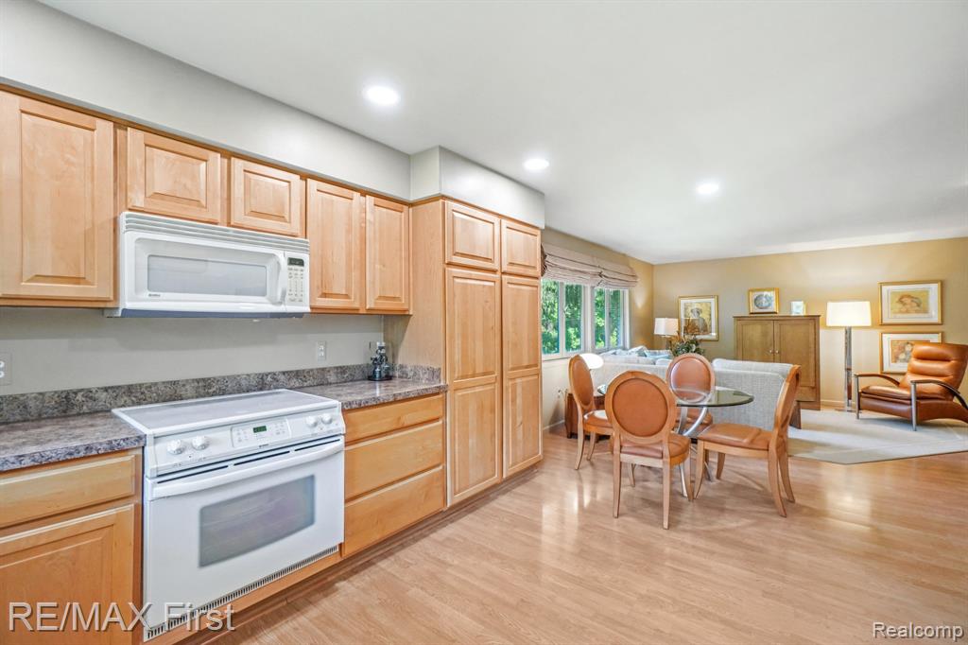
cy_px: 322
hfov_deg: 100.4
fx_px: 403
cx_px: 484
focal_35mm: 15
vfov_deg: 77.3
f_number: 8
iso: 800
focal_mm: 10
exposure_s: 1/30
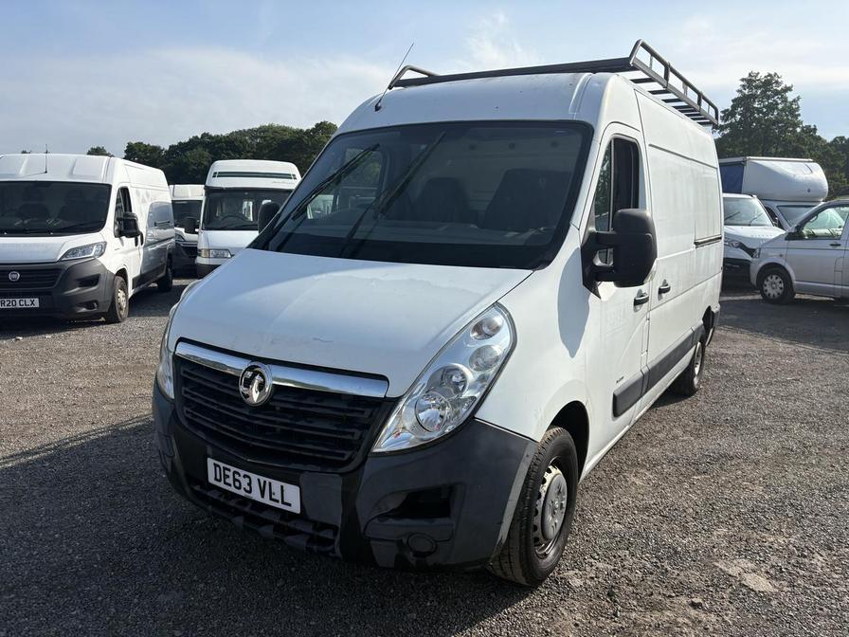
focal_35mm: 26
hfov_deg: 67.3
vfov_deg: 53.1
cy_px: 318
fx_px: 638
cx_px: 424
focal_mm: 5.96
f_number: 1.6
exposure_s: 1/5348
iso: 64
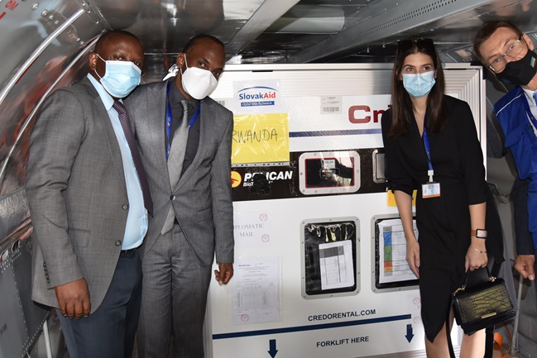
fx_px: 552
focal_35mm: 37
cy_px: 143
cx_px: 257
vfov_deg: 35.8
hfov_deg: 51.9
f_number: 4
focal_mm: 24
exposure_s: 1/60
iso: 1100
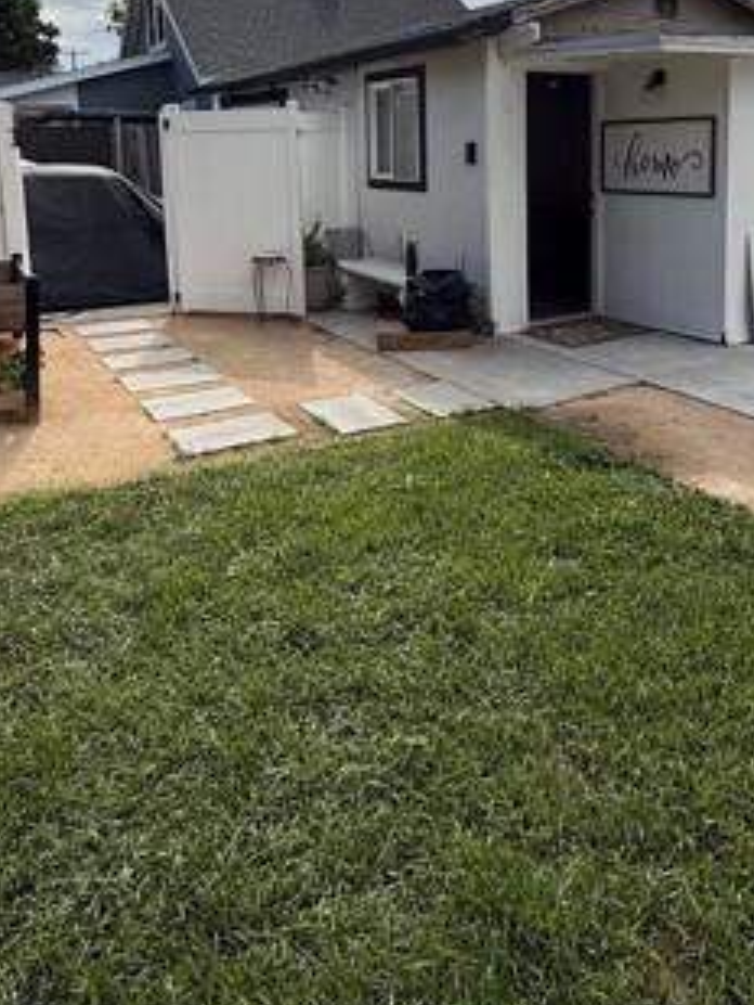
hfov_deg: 48.2
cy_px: 270
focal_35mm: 29
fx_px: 842
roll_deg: +2.0
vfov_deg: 58.9
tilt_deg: -8.6
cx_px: 400
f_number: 2.2
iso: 80
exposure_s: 1/5155
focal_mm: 2.22
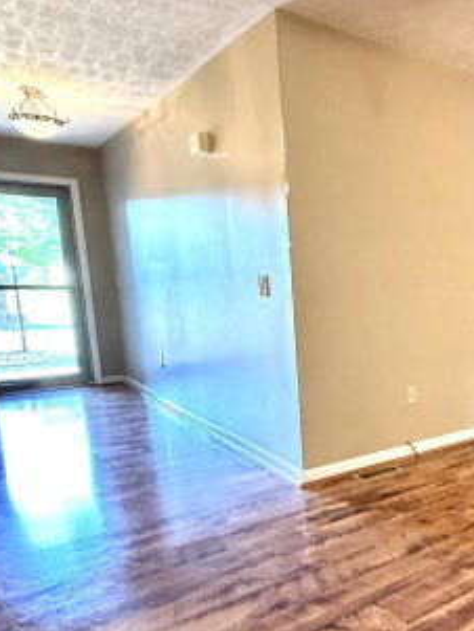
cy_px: 378
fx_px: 566
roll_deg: +0.3
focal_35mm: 31
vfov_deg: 57.9
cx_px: 497
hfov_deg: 39.0
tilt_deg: -9.6
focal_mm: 2.22
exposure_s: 1/60
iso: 800
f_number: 2.2
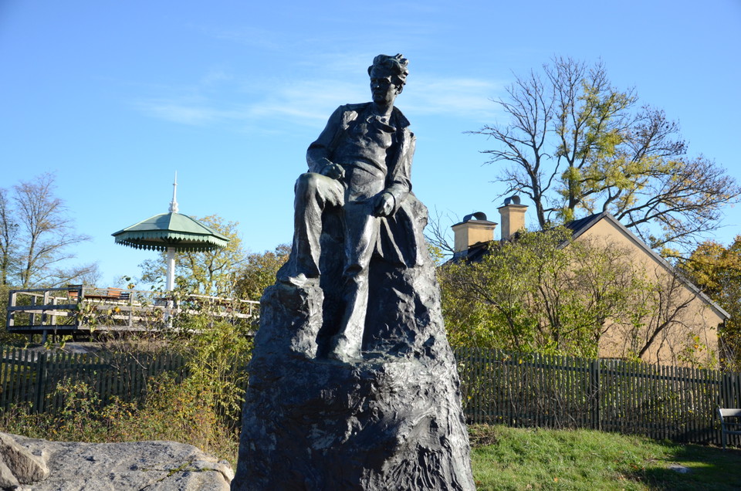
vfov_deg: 35.3
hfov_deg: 51.4
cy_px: 246
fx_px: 770
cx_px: 370
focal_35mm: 38
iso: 800
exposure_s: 1/3200
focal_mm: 25
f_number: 4
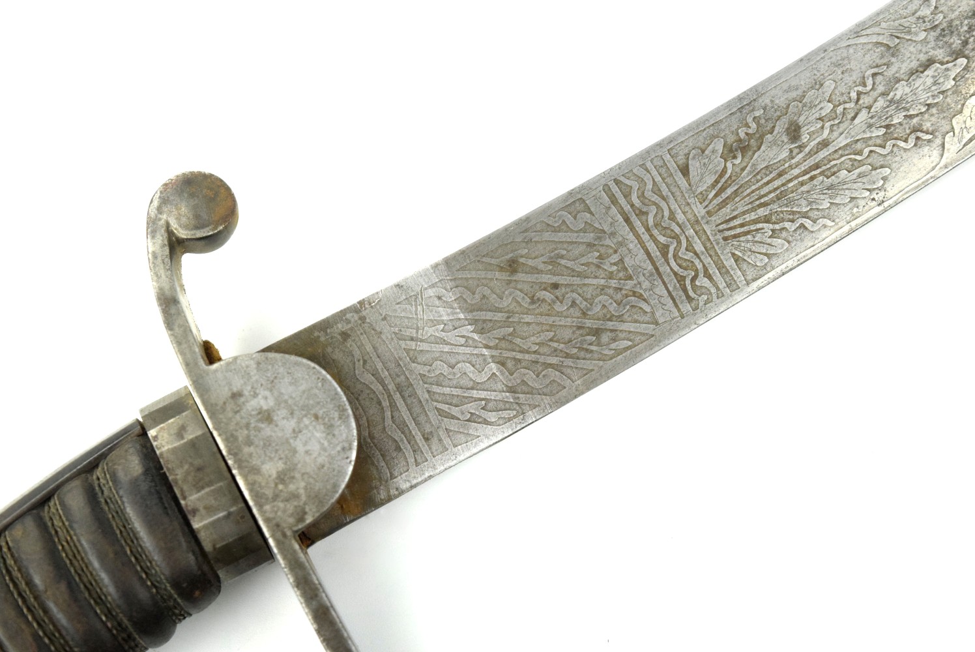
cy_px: 326
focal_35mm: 75
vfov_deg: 18.2
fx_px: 2033
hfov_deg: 27.0
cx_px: 488
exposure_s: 1/2500
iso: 1600
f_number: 5.6
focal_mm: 50
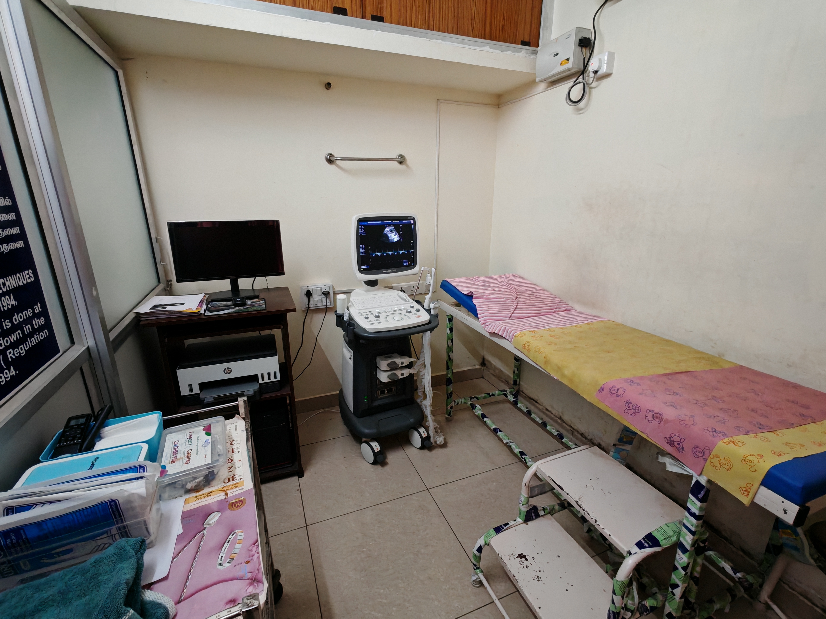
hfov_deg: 94.5
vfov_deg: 78.1
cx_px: 413
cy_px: 310
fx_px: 382
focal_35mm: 16
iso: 800
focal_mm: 1.96
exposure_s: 1/50
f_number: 2.2
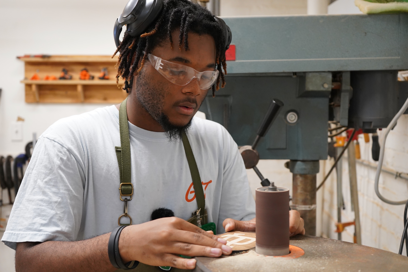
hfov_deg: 44.5
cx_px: 204
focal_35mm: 44
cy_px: 136
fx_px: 499
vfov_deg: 30.5
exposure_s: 1/160
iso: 3200
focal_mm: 44
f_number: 4.5
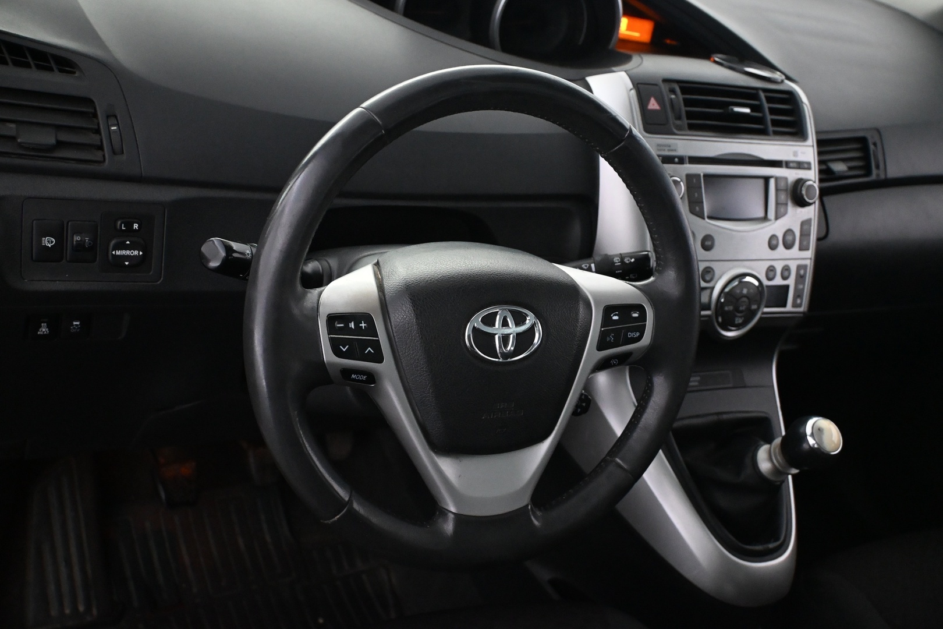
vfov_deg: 31.9
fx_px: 1100
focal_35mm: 42
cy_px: 314
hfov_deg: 46.4
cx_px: 472
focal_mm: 28
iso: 5000
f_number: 4.5
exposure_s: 1/60
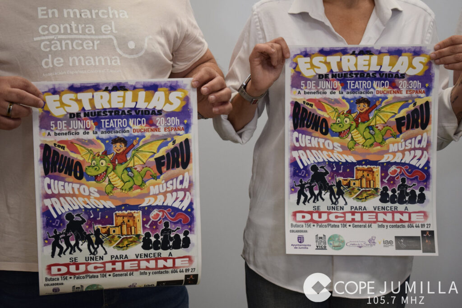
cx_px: 231
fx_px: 963
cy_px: 154
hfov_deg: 27.0
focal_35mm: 75
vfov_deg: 18.2
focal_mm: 50
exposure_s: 1/60
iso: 1100
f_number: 5.6
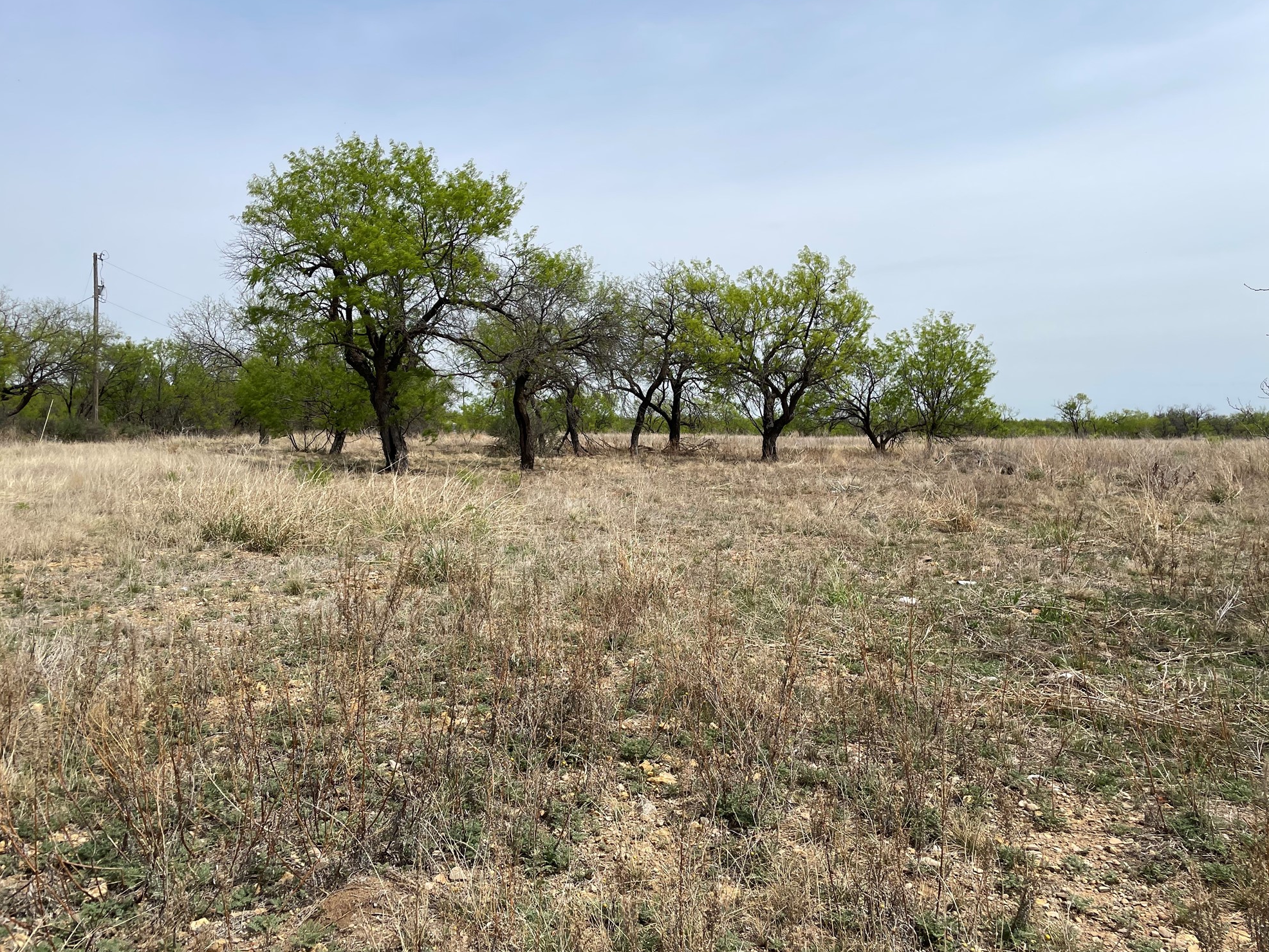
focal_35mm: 27
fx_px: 990
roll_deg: -0.3
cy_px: 485
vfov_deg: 51.4
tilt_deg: -3.4
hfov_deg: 65.3
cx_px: 647
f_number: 1.6
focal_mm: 4.2
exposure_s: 1/5814
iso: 32
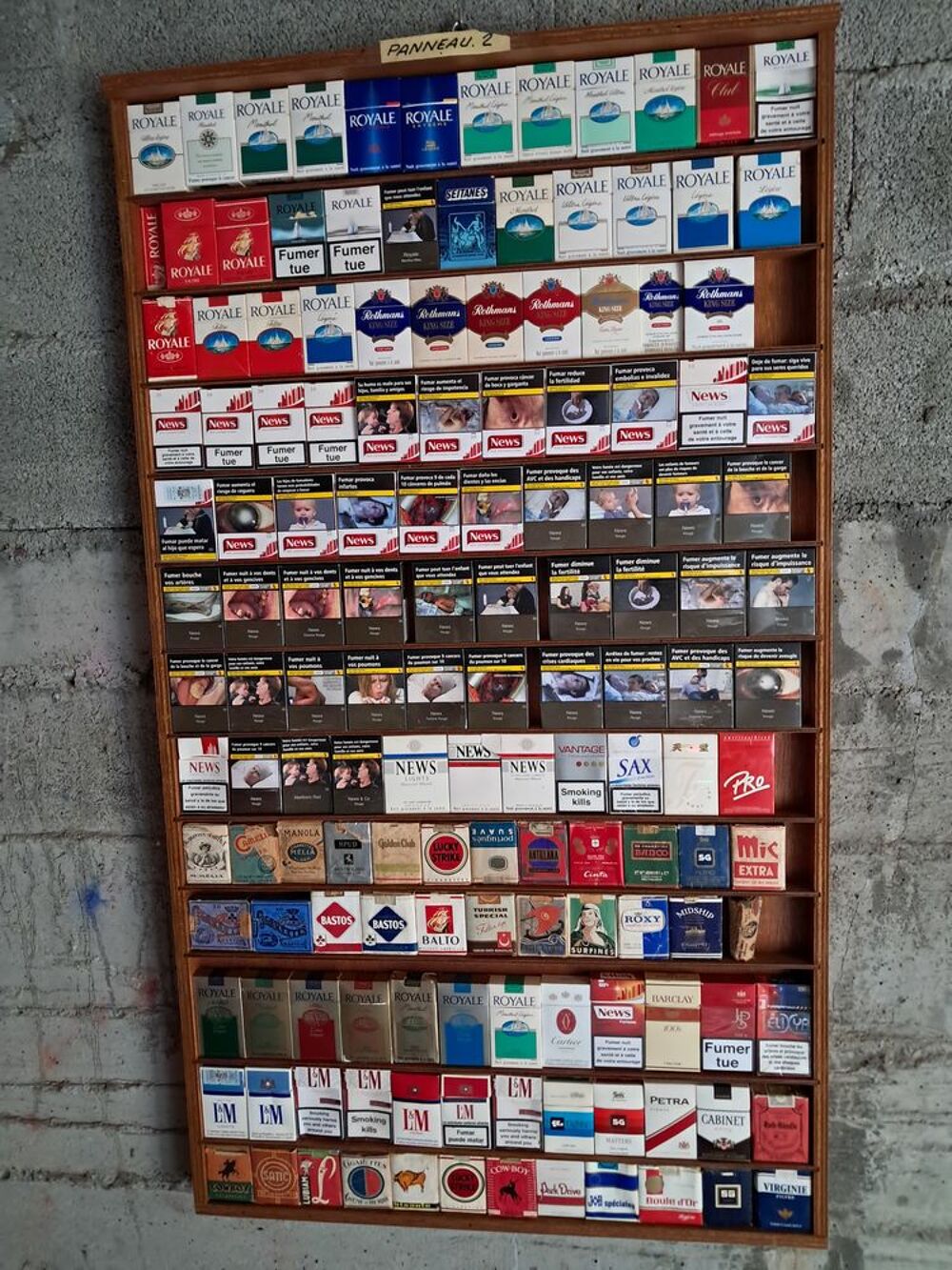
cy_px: 635
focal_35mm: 27
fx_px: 990
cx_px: 476
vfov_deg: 65.3
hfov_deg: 51.4
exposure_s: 1/25
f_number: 1.8
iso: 640
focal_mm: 4
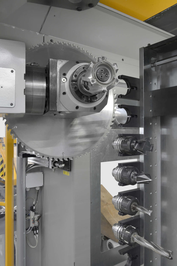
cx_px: 88
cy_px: 133
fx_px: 228
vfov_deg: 60.3
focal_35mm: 31
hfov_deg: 42.4
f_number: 18
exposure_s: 4
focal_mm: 31
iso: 100
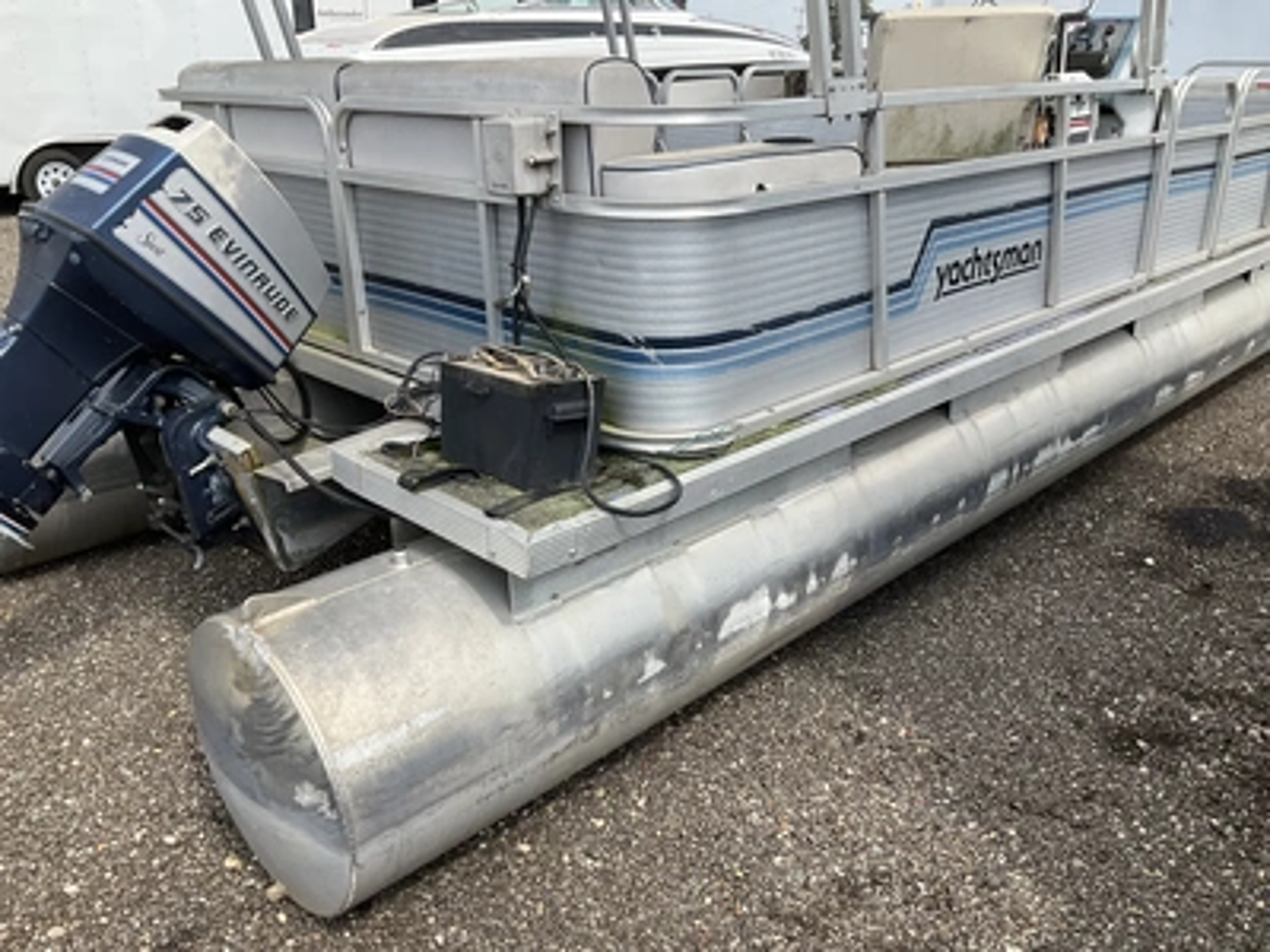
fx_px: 1064
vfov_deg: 48.2
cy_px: 476
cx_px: 635
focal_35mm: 29
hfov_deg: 61.7
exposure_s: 1/962
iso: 25
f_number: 1.8
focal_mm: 3
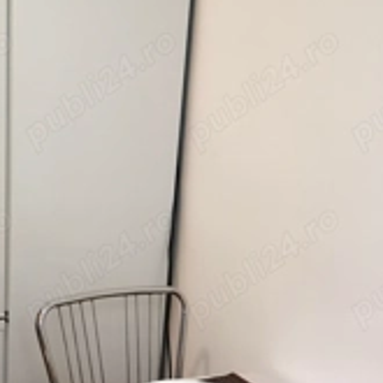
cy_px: 304
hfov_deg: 29.5
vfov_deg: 28.9
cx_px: 181
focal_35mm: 58
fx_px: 726
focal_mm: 5.58
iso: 400
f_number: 1.8
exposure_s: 1/100
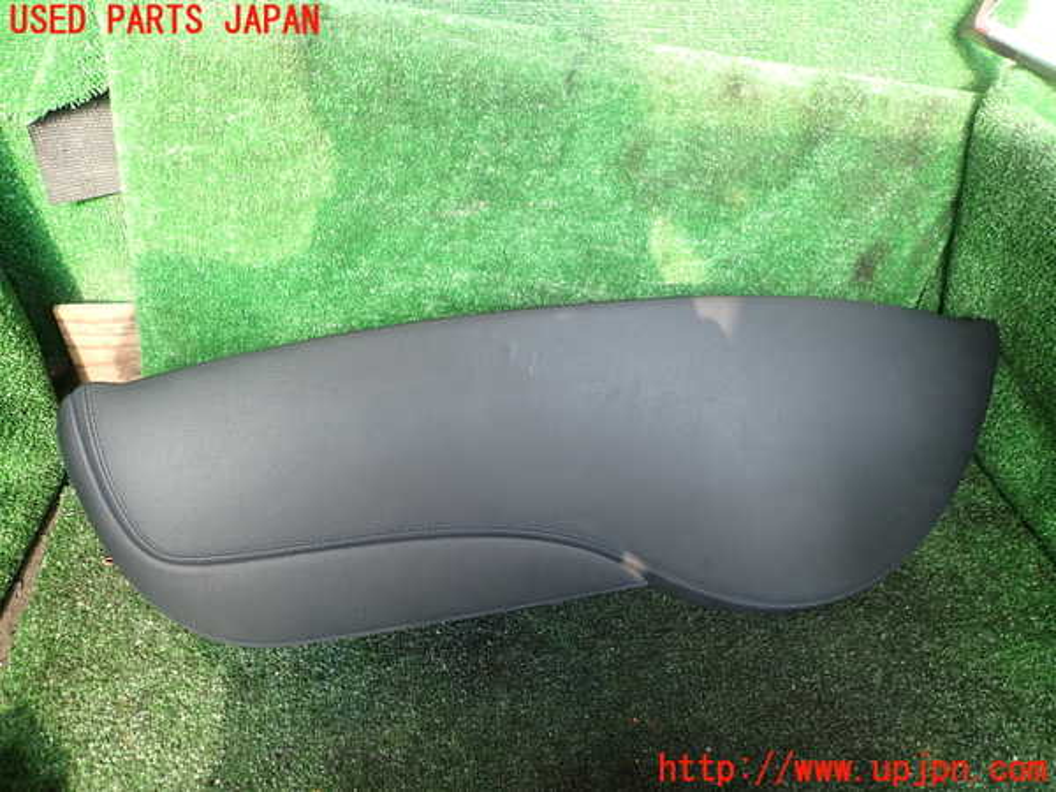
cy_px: 396
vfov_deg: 54.9
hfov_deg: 69.4
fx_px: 763
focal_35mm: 25
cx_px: 528
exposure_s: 1/60
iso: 125
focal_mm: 4.5
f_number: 2
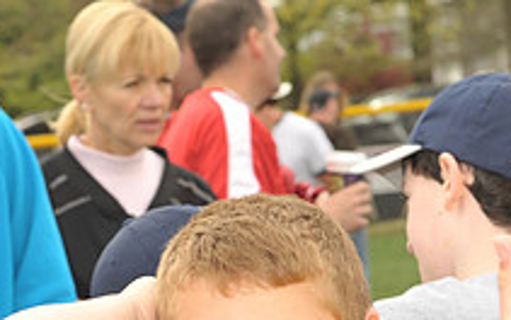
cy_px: 439
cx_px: 281
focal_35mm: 196
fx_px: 2730
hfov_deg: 10.7
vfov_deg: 6.6
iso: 400
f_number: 8
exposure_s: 1/250
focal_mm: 70
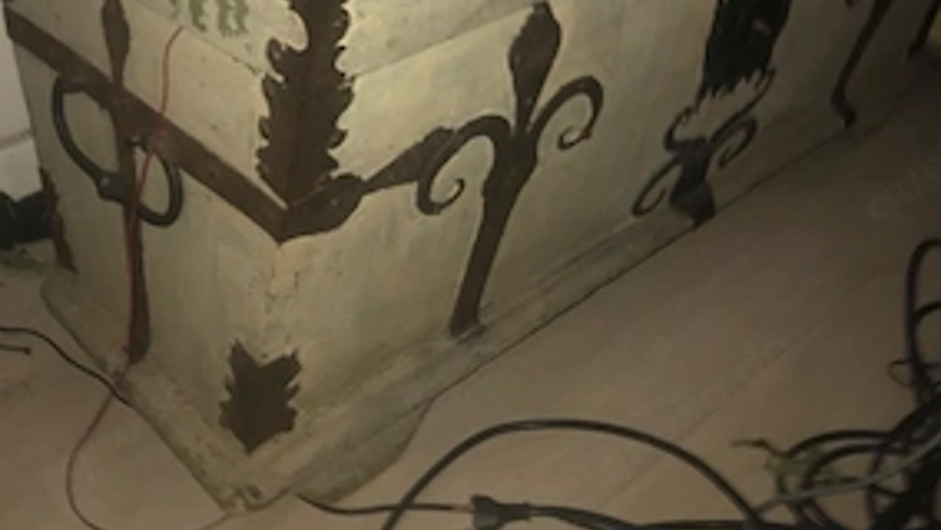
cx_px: 464
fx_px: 1073
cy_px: -86
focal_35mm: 43
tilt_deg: -14.8
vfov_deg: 25.3
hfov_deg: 47.3
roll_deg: +1.5
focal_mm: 3.99
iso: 50
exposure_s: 1/12
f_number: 1.8
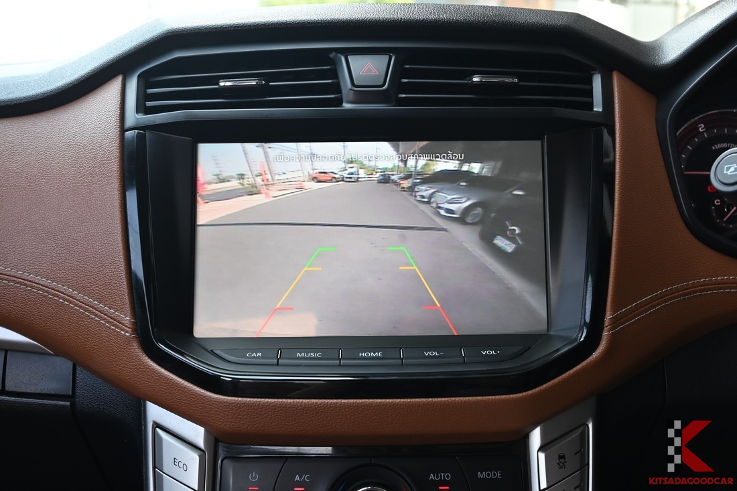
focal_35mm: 36
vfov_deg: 36.9
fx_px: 737
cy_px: 246
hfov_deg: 53.1
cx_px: 368
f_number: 5.6
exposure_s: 1/90
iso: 400
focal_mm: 24
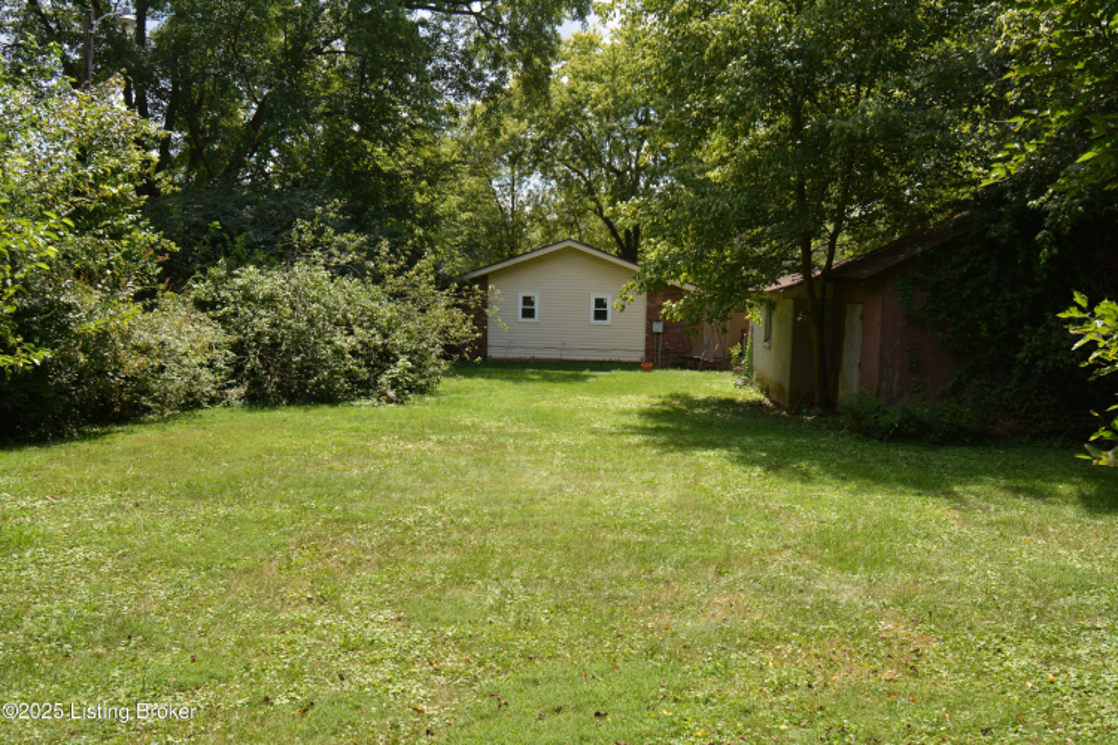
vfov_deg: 43.6
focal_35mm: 30
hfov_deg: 61.9
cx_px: 559
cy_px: 372
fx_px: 932
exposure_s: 1/250
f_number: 8
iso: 180
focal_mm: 20
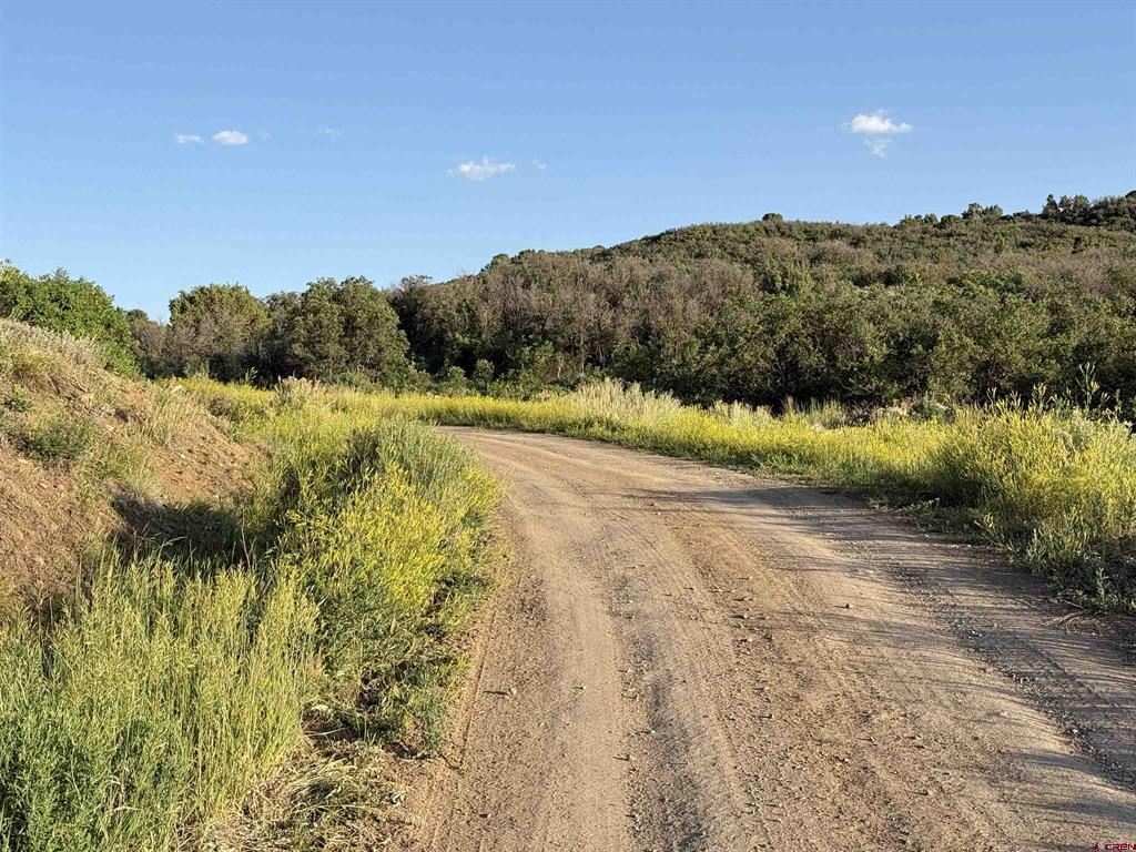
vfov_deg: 30.3
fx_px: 1575
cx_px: 568
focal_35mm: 48
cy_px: 426
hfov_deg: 39.7
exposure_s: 1/1575
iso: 64
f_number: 1.78
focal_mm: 6.76
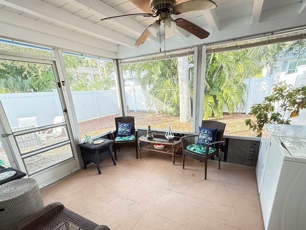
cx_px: 156
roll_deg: +2.6
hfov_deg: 91.0
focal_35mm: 17
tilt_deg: -17.3
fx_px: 150
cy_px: 138
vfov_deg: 73.9
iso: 320
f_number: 2.2
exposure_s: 1/91
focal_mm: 2.22
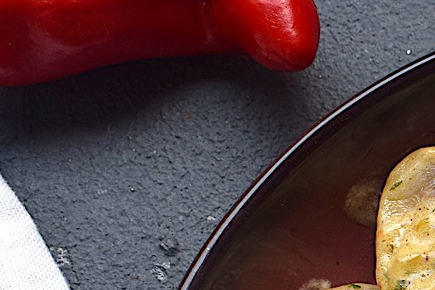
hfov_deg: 12.6
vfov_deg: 8.6
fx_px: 1849
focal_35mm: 153
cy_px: 520
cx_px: 685
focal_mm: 24
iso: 360
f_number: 8
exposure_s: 1/250
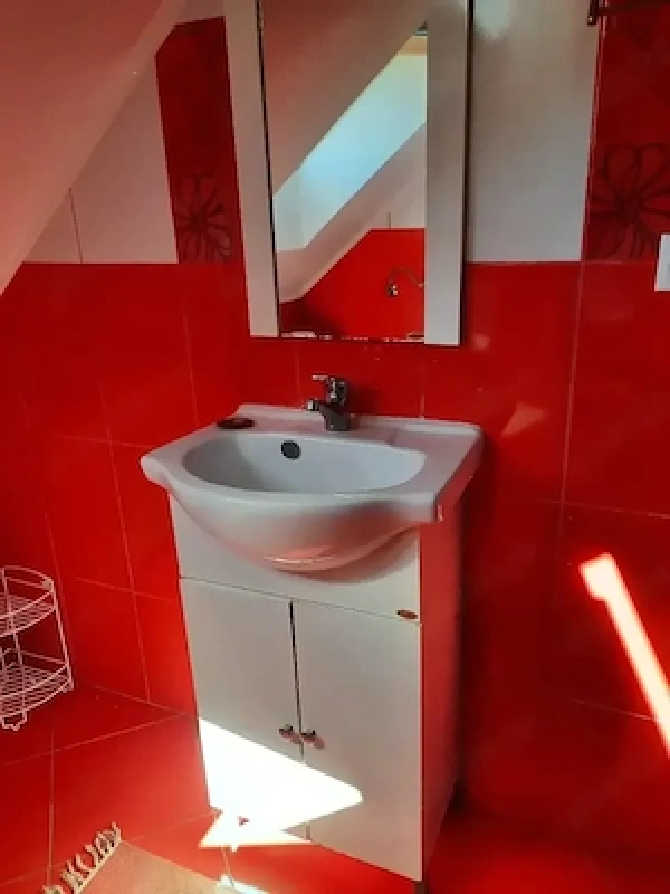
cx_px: 335
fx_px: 645
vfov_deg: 69.4
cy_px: 447
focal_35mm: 25
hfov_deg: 54.9
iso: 64
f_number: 2
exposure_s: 1/60.2
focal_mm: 4.6
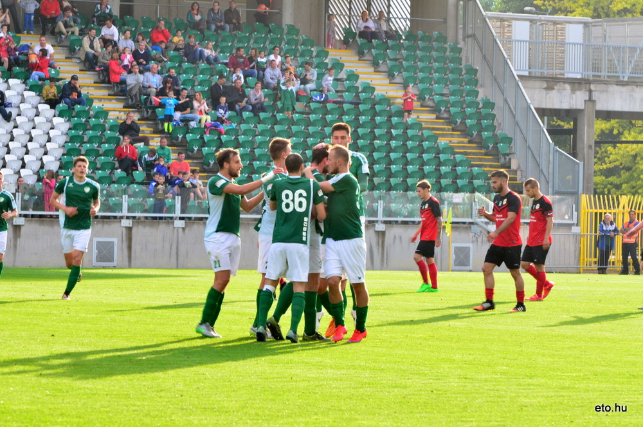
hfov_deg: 9.8
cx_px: 322
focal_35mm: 210
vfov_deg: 6.5
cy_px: 214
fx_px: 3744
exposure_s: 1/125
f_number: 10
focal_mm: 140
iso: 500
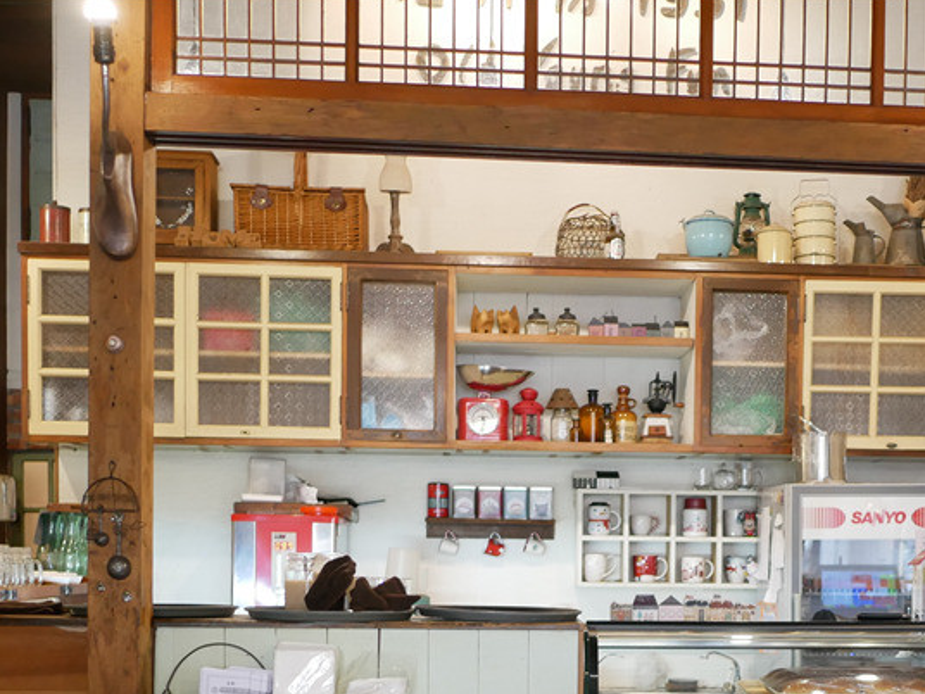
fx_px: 1496
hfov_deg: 34.0
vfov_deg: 25.2
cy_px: 642
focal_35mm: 56
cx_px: 614
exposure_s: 1/60
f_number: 1.7
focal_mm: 15
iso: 640
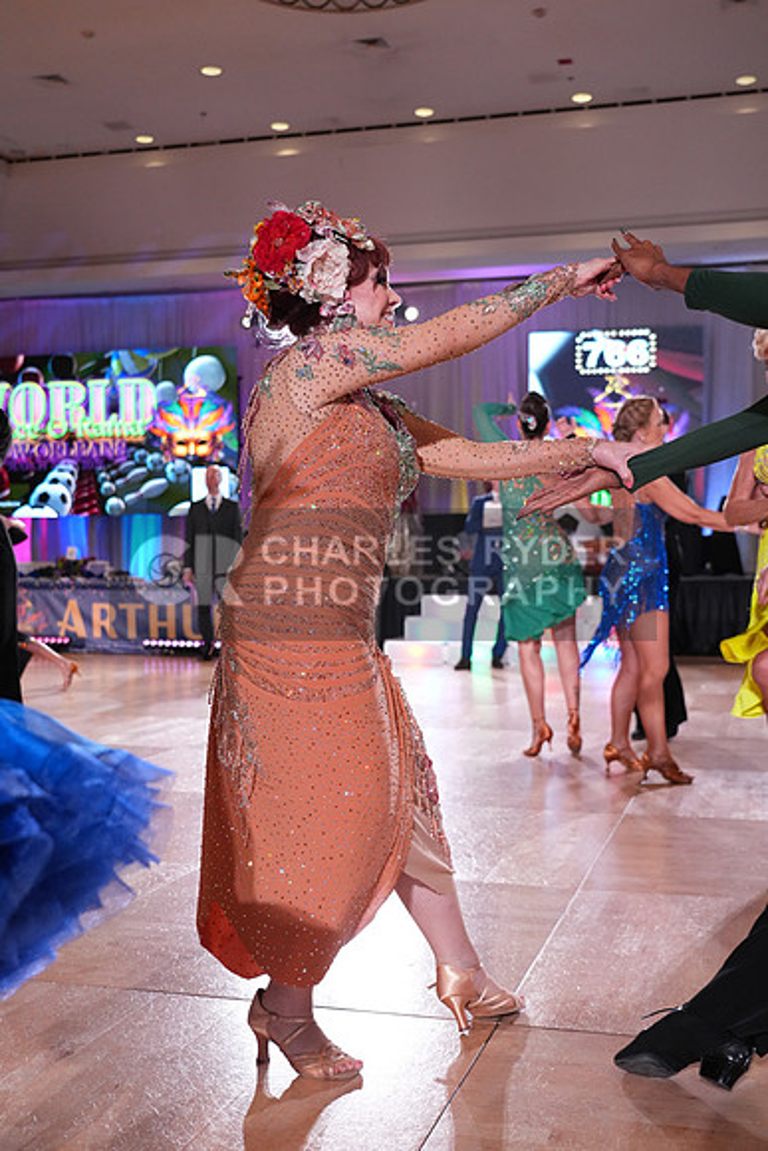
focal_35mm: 39
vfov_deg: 49.5
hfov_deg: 34.2
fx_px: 1247
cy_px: 576
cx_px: 384
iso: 2500
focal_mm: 39
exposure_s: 1/500
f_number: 4
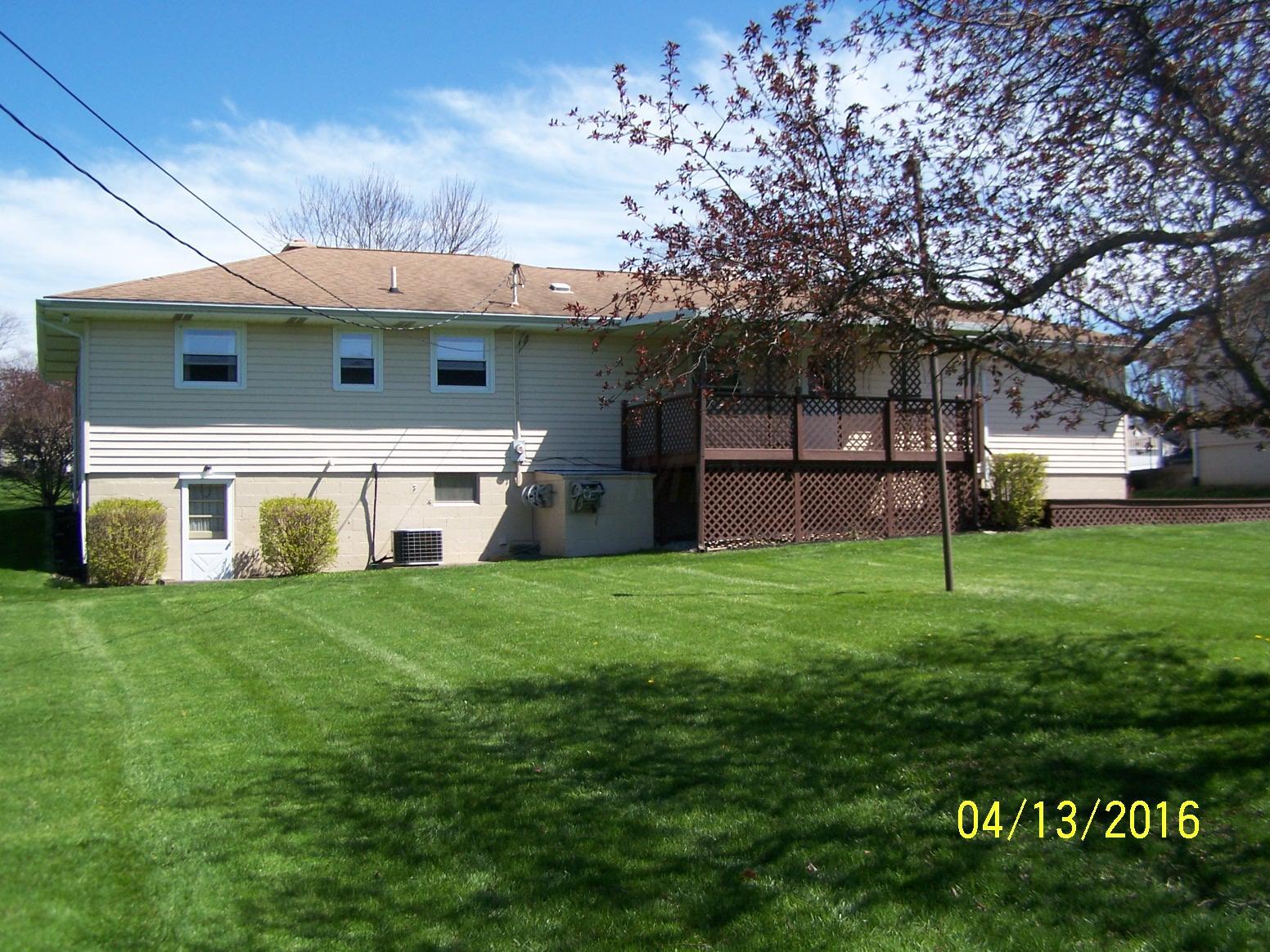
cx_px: 635
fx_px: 1394
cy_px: 476
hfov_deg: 49.0
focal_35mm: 38
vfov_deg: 37.7
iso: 80
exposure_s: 1/1000
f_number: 2.8
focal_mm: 6.3
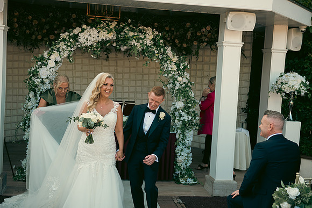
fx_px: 433
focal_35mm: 50
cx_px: 156
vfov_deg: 27.0
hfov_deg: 39.6
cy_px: 104
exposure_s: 1/500
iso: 250
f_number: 3.5
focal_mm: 50
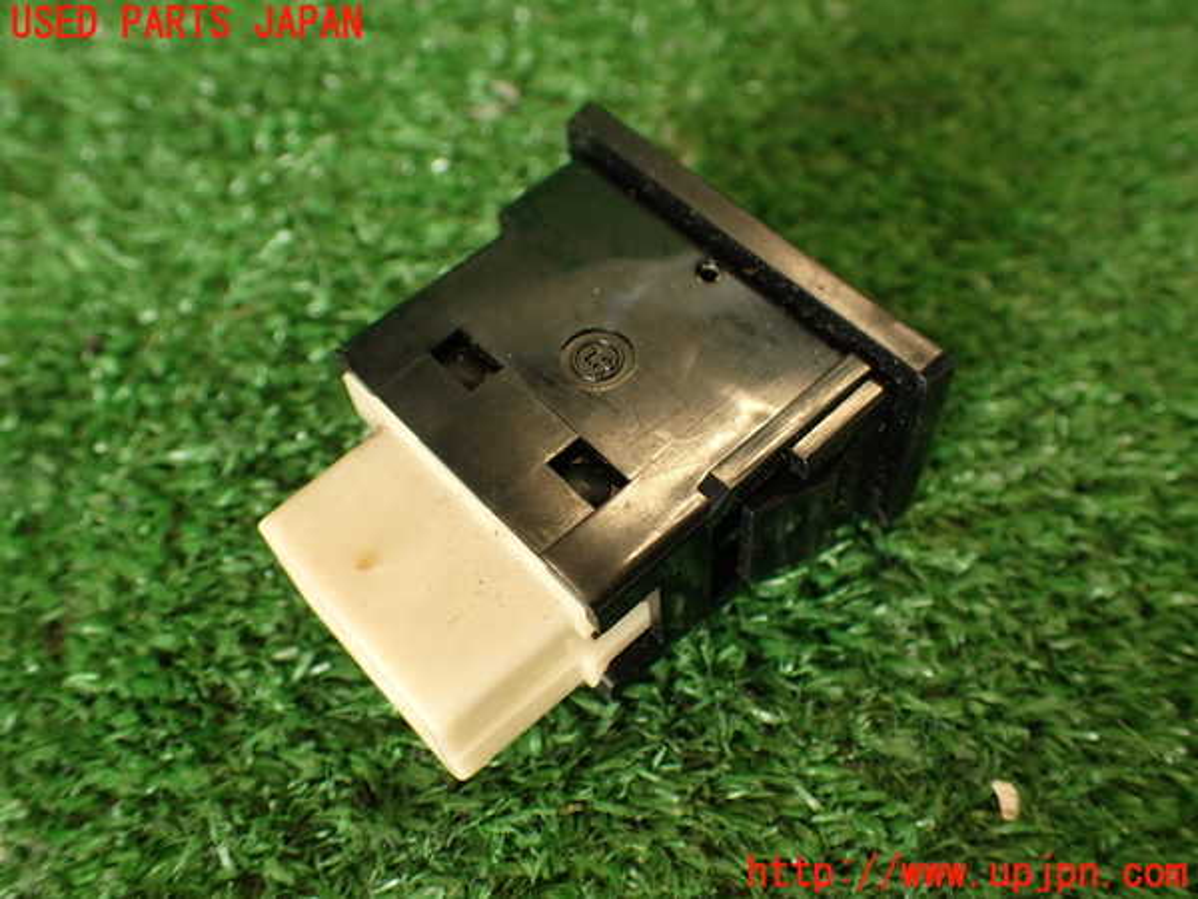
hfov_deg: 56.8
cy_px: 450
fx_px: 1107
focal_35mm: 32
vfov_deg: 44.2
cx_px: 599
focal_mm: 5.79
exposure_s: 1/60
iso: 200
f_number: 2.4
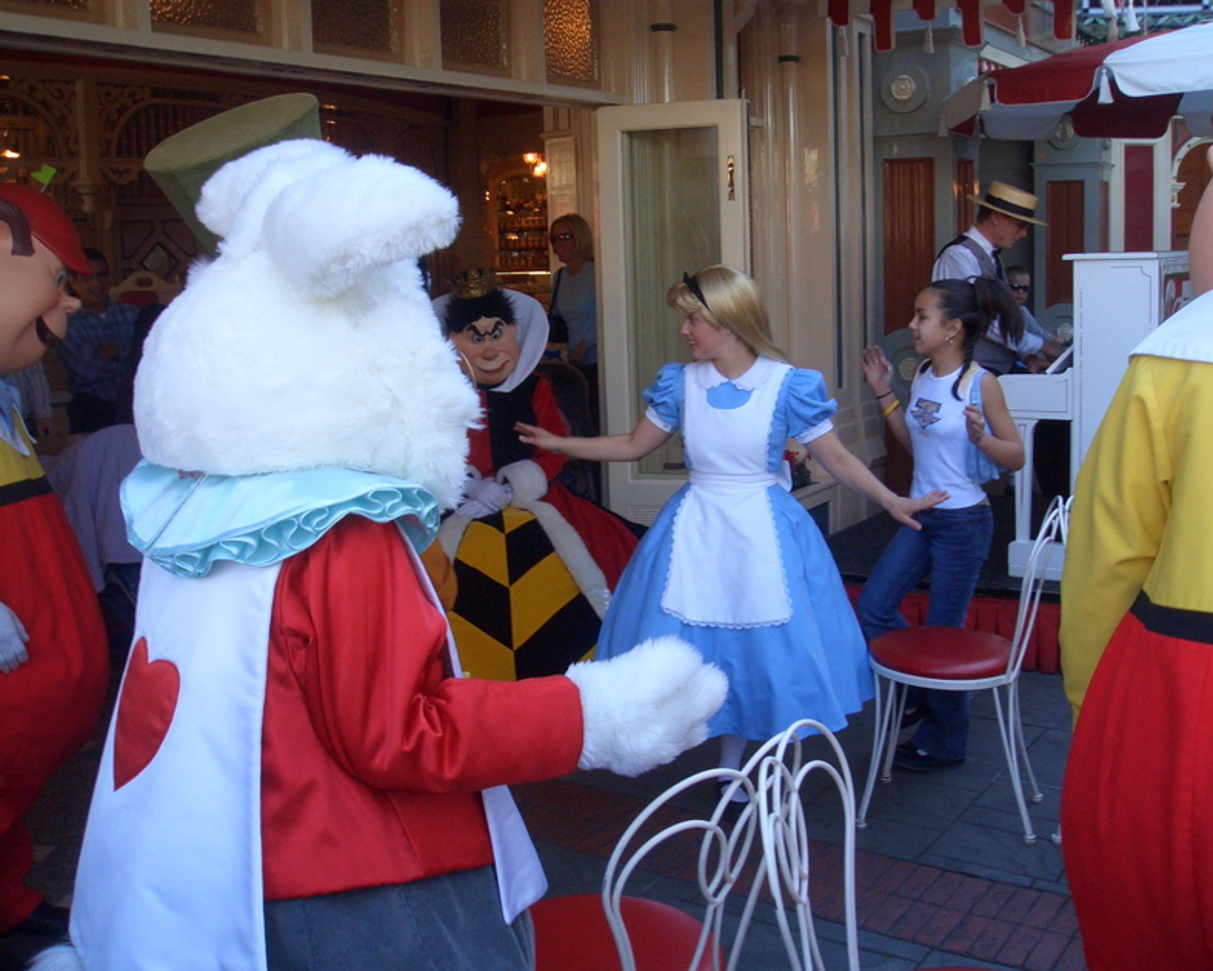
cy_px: 487
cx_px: 624
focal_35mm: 38
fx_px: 1365
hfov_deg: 47.9
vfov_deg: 39.2
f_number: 4
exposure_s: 1/80
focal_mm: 4.8
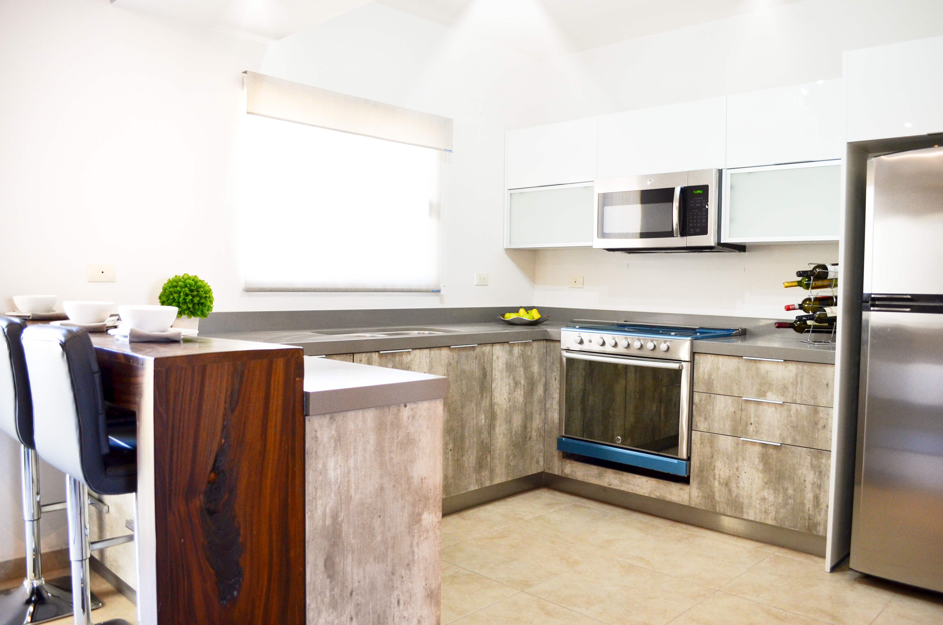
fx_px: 706
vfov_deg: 47.7
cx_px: 472
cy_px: 312
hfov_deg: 67.5
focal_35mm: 27
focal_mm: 18
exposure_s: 1/60
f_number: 4
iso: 500
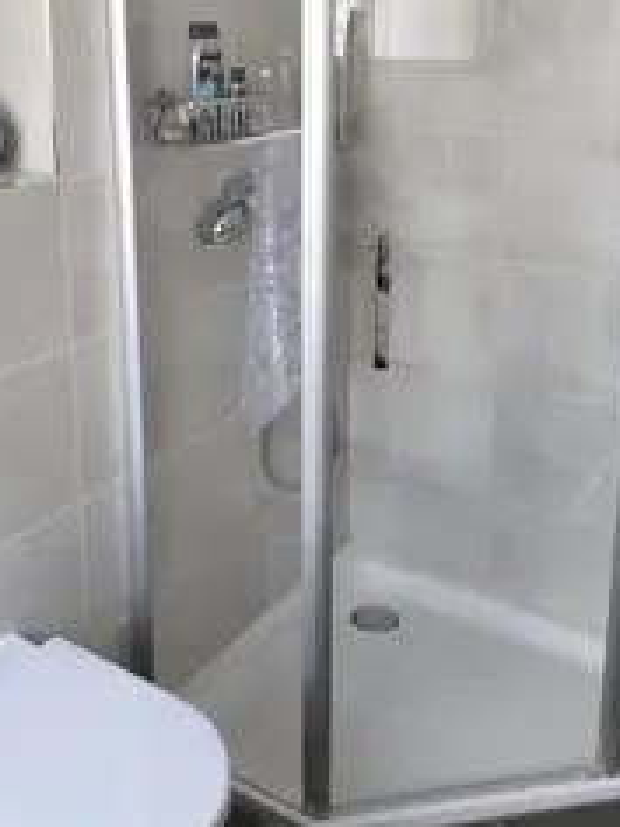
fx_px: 931
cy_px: 252
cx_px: 266
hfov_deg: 36.8
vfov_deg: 46.8
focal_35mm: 39
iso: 1000
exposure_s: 1/50
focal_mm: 6.14
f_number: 1.65
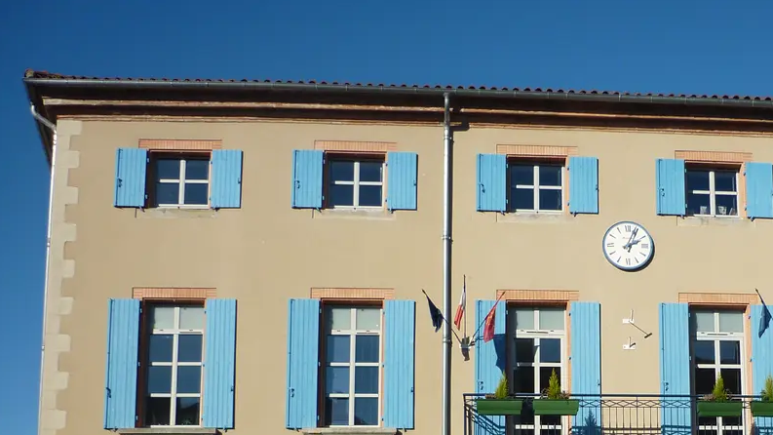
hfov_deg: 34.9
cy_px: 465
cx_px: 618
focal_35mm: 58
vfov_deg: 19.9
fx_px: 1189
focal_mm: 5.5
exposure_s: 1/250
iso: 80
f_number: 8
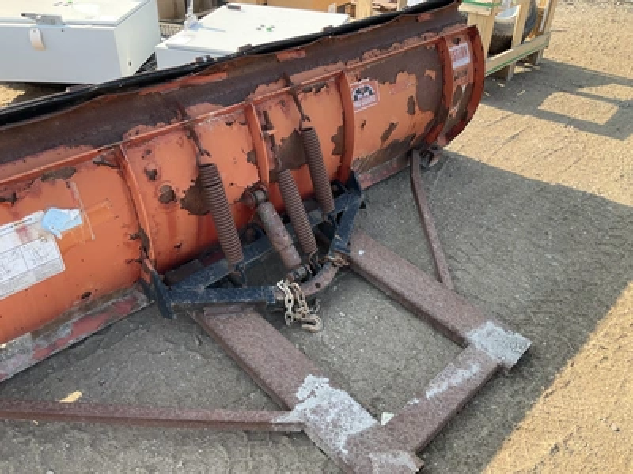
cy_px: 237
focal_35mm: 29
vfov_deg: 48.2
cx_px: 316
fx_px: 530
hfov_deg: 61.7
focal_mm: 3
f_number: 1.8
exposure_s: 1/302
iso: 25
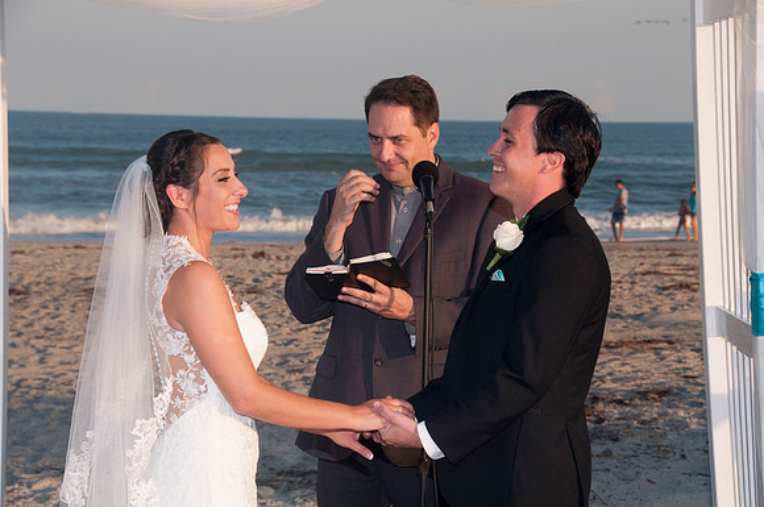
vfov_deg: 12.1
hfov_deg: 18.2
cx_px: 382
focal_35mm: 112
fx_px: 2384
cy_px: 254
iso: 100
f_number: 10
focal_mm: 75
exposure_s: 1/250
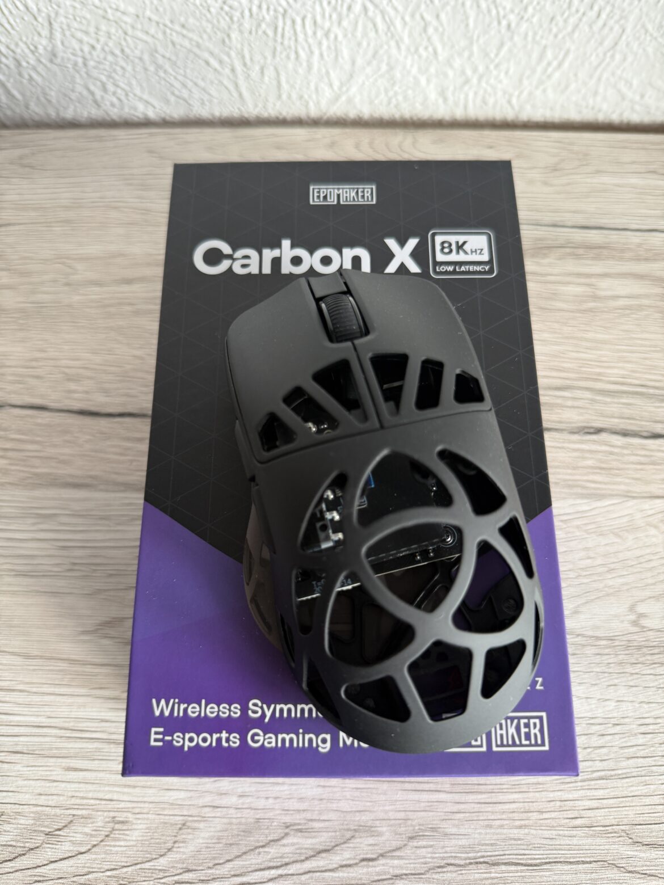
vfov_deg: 71.6
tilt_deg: -71.0
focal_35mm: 24
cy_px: 442
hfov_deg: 56.8
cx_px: 332
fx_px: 614
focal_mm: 6.76
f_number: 1.78
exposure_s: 1/121
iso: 125
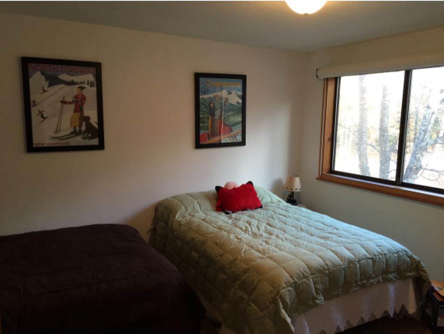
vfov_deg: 48.3
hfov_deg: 61.6
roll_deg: -2.3
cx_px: 222
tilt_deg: -6.8
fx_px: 372
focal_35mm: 29
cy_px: 167
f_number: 2.2
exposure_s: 1/30
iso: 40
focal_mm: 4.15
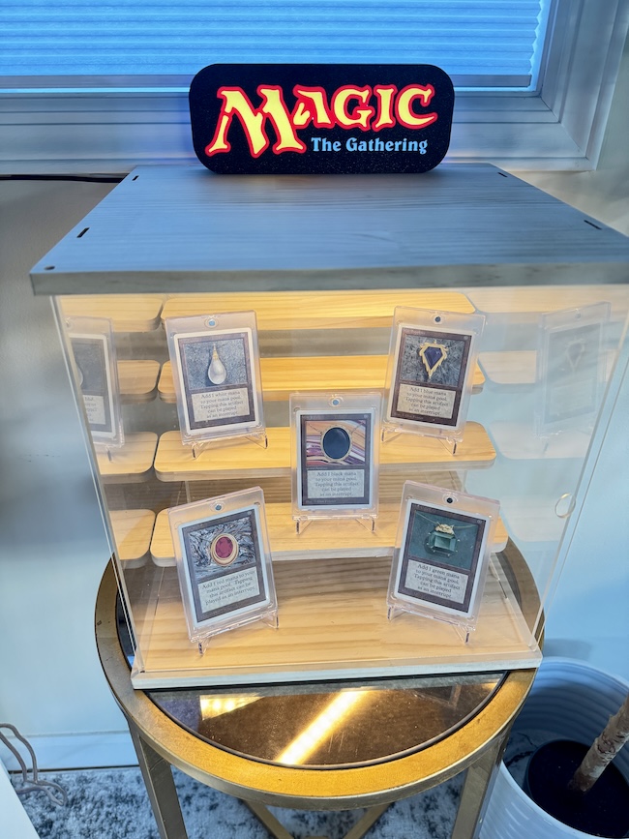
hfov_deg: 56.8
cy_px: 420
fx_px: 582
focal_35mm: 24
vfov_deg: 71.6
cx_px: 314
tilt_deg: -32.8
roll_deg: +0.3
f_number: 1.78
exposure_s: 1/60
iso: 320
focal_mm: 6.76
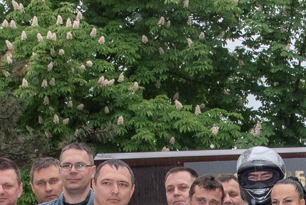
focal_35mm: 188
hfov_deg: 10.9
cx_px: 261
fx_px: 1599
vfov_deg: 7.2
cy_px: 334
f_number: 13
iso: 500
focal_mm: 31
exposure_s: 1/160
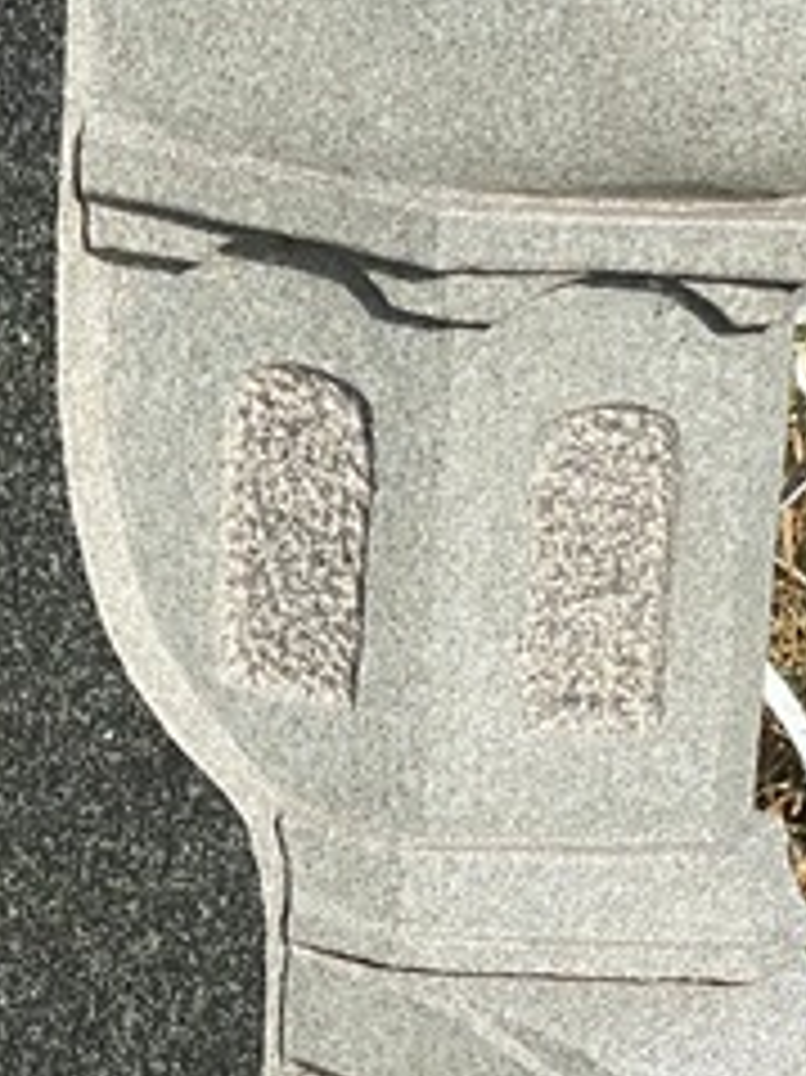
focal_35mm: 174
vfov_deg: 11.4
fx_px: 5407
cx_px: -95
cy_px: 720
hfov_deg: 8.5
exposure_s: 1/749
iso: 20
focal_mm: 6
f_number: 2
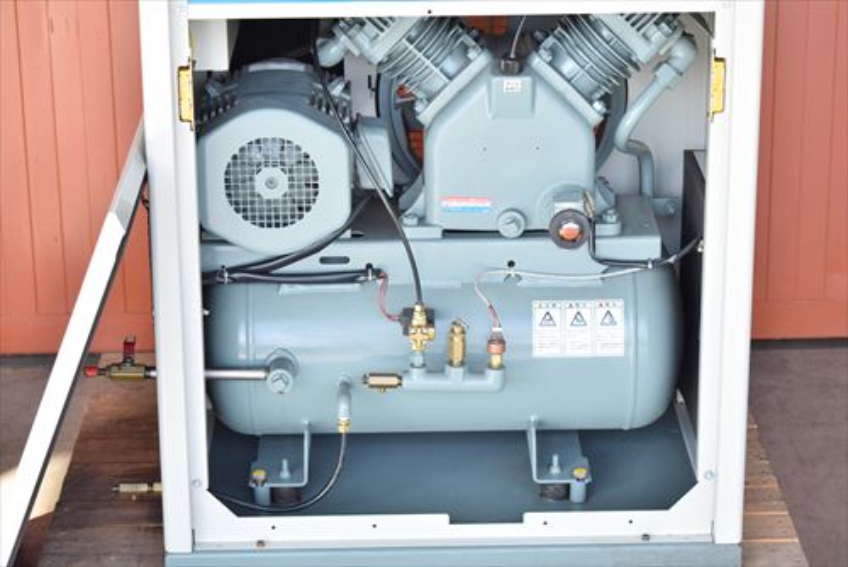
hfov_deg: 21.9
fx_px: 2192
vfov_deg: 14.7
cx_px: 424
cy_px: 284
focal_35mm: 93
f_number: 6.3
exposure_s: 1/640
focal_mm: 62
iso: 1250
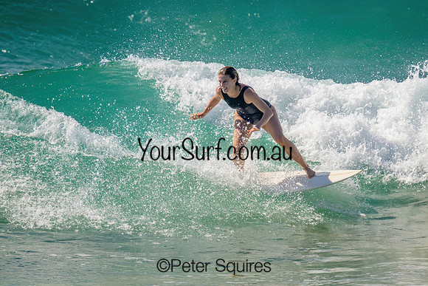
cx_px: 240
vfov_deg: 1.7
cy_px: 126
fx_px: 9604
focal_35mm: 808
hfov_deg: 2.6
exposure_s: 1/2000
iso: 1000
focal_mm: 720
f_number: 11
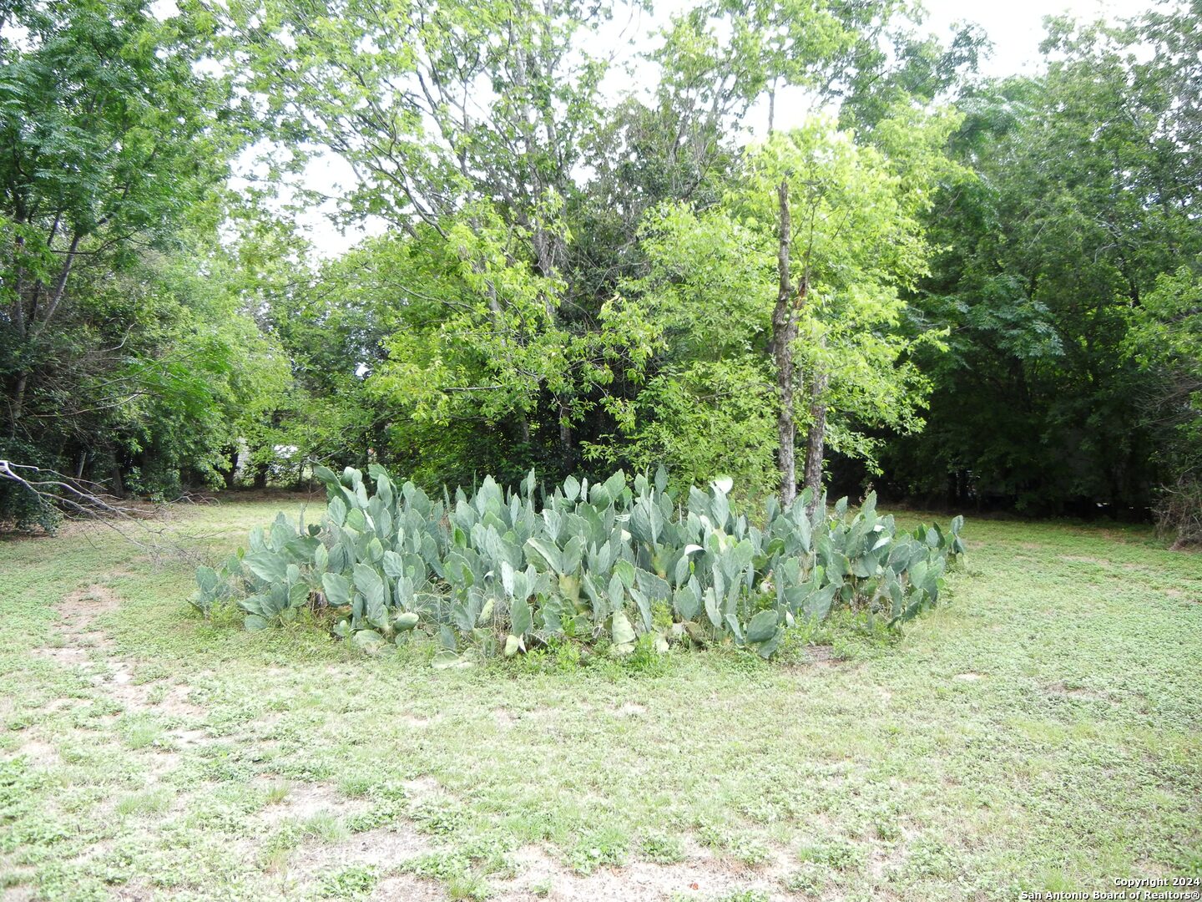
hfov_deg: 60.0
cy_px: 451
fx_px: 1042
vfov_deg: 46.8
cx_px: 601
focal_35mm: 30
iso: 160
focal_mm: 5.4
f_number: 3.5
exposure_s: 1/182
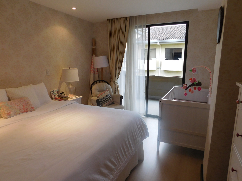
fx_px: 161
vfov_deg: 58.9
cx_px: 121
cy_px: 90
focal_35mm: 23
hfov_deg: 73.9
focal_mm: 4
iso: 125
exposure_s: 1/30
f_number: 3
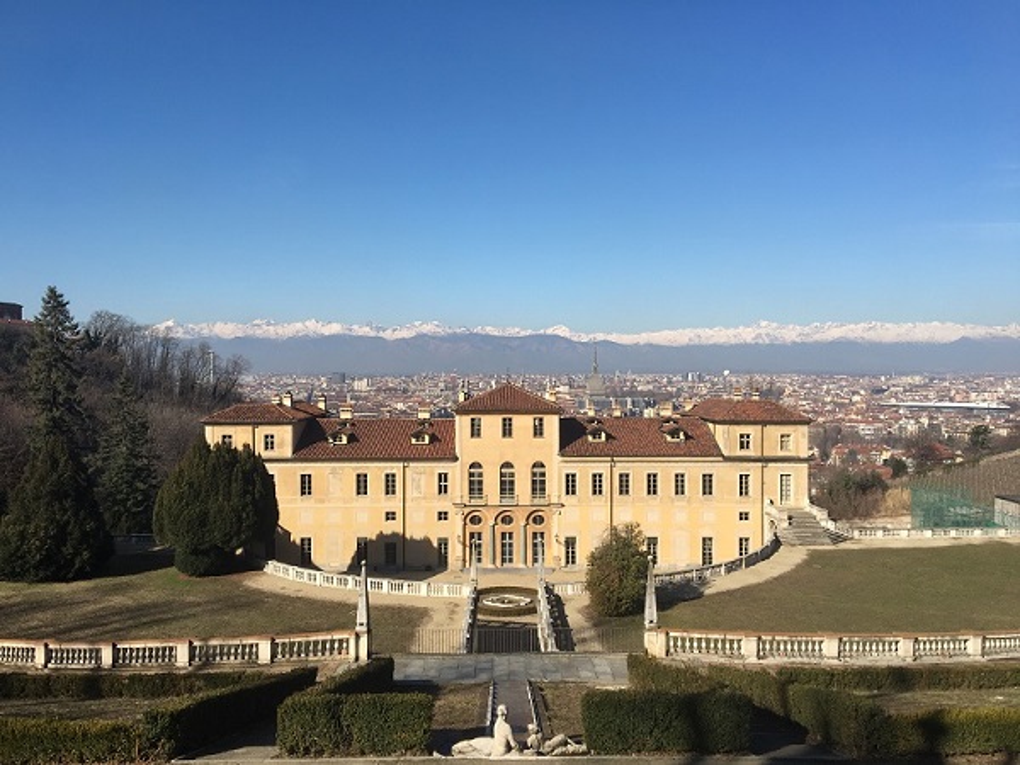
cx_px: 510
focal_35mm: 29
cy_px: 382
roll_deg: -0.3
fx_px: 855
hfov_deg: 61.7
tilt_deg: -0.8
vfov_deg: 48.2
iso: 25
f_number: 2.2
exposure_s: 1/1876
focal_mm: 4.15
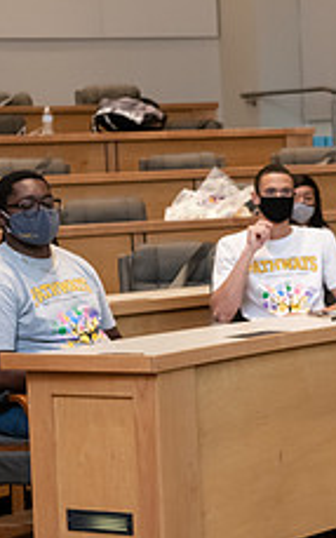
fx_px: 1818
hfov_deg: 10.5
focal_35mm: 124
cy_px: 281
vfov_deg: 16.8
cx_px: 317
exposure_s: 1/125
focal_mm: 48
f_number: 4.5
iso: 1600
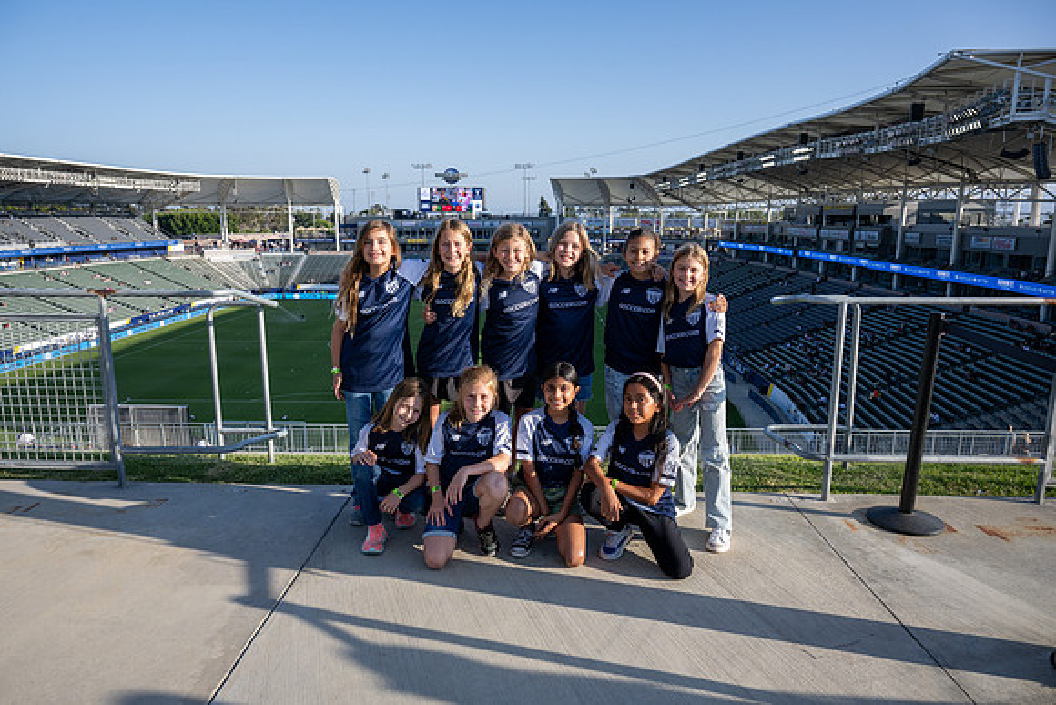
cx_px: 516
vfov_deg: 51.0
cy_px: 362
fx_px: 739
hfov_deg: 71.1
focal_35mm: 25
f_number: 8
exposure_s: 1/400
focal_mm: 24
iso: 400
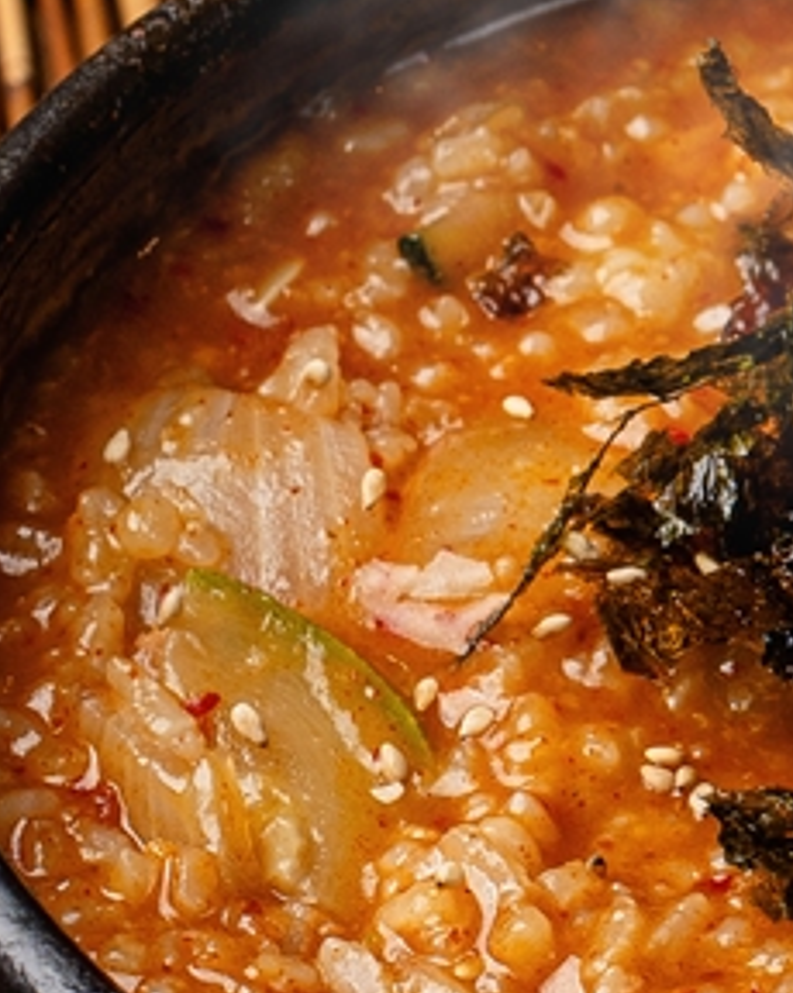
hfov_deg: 3.6
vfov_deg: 4.5
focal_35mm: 428
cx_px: 1152
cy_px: 921
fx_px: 12570
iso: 80
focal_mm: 73
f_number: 10
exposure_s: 1/125
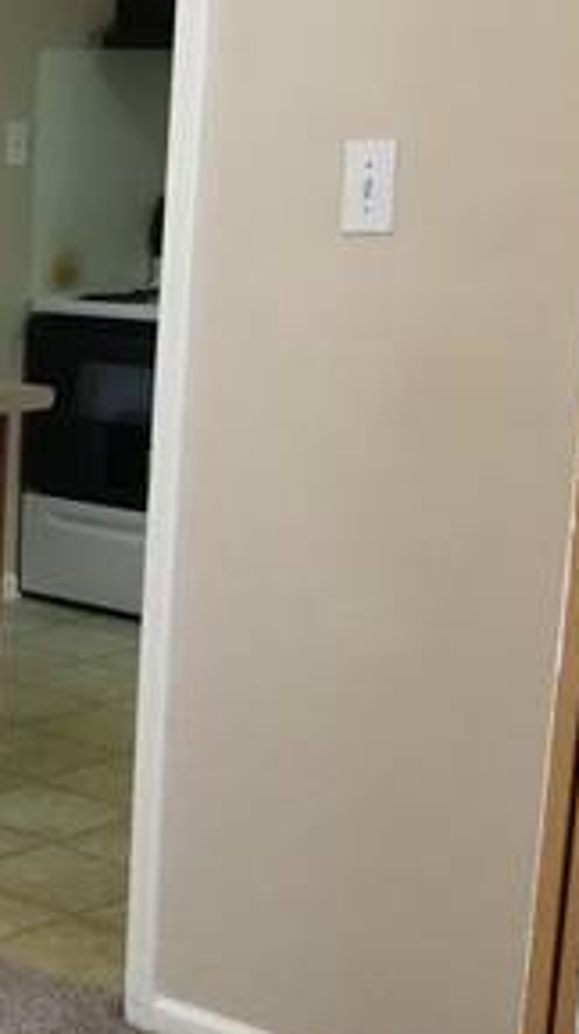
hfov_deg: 14.2
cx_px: -359
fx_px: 2135
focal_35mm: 78
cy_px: 662
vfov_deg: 27.1
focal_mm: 3.3
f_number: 2.4
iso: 80
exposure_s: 1/30
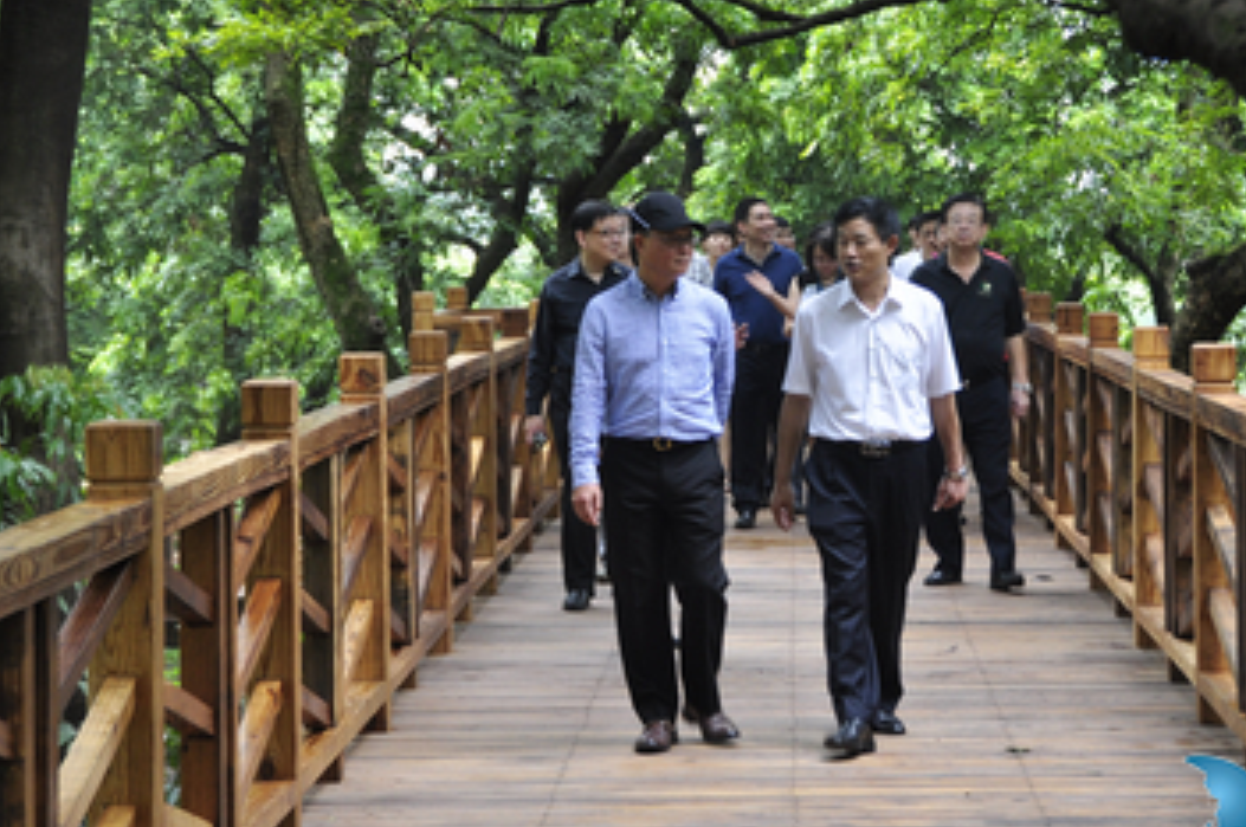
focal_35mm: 111
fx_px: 3836
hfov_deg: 18.4
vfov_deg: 12.3
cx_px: 745
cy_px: 323
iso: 400
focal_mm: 52
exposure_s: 1/30
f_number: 5.6
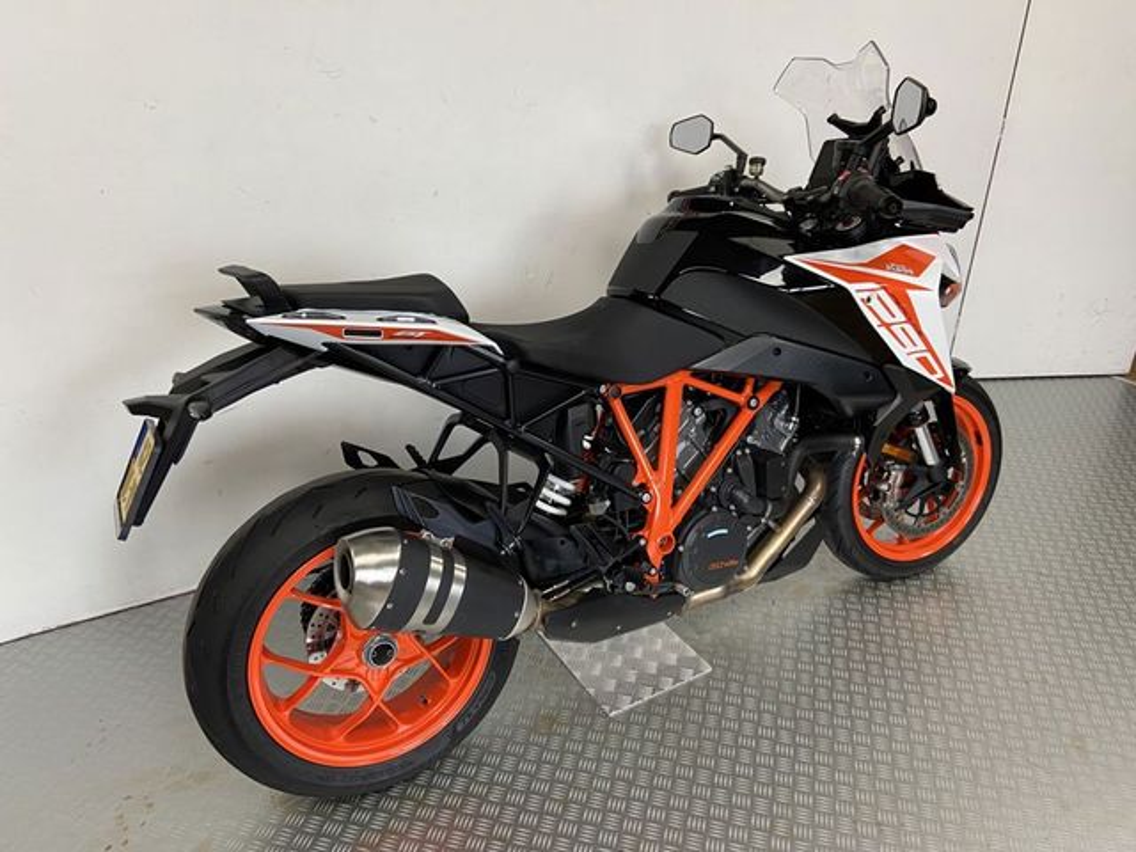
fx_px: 853
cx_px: 568
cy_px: 426
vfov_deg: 53.1
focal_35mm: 26
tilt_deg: -26.6
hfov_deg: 67.3
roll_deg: +0.1
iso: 64
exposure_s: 1/50
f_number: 1.8
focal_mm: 4.25
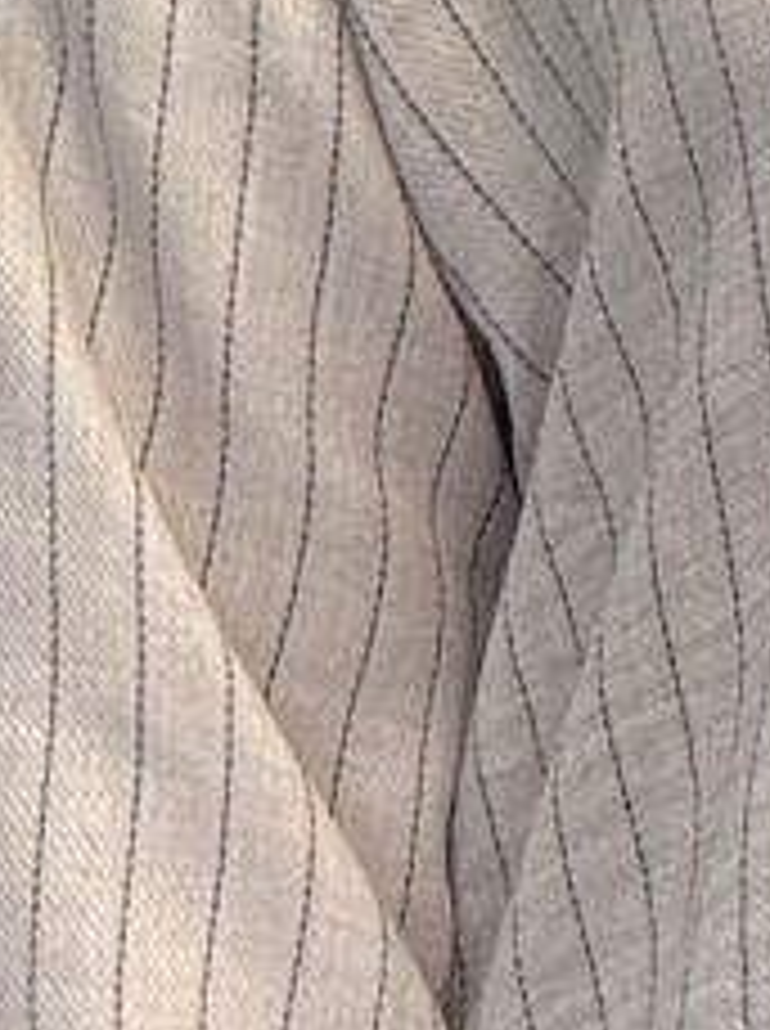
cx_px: 1513
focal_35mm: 840
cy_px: 324
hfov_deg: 1.8
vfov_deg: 2.4
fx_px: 24983
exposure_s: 1/100
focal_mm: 15.66
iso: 50
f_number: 2.8
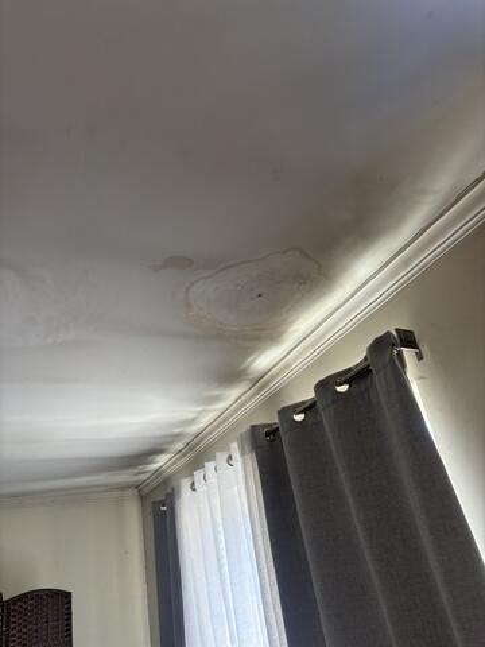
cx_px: 242
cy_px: 324
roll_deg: +9.2
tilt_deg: +27.5
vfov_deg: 67.3
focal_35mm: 26
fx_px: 486
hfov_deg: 53.1
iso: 100
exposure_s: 1/121
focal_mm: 5.96
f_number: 1.6
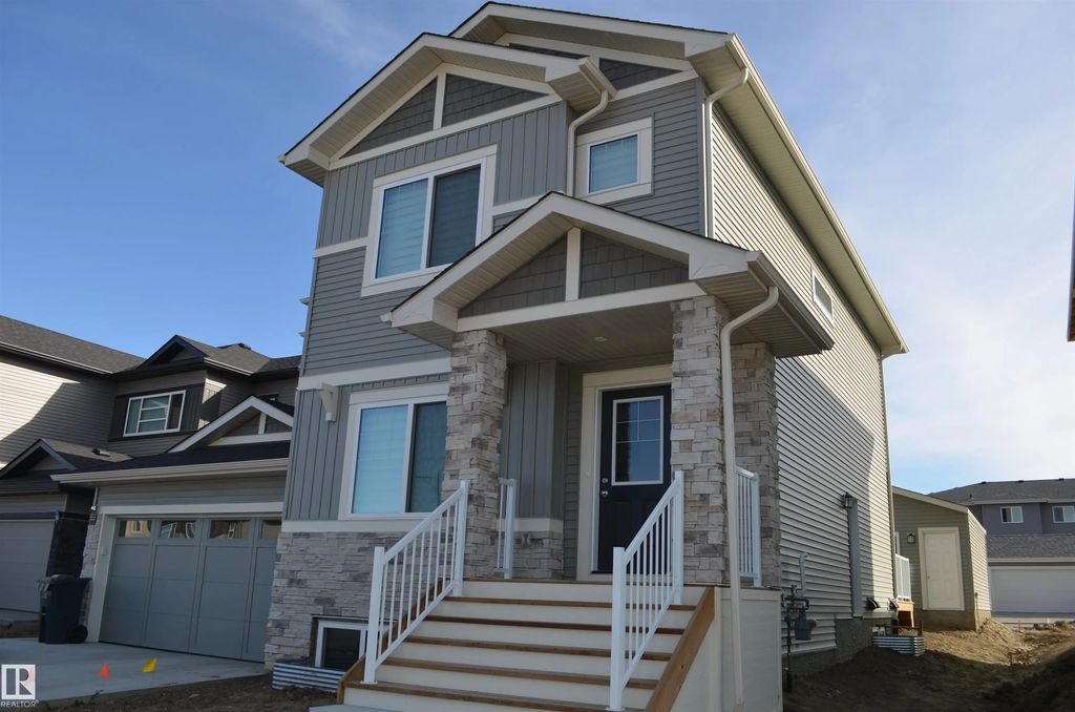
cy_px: 356
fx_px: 804
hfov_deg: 67.5
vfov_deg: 47.7
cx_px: 538
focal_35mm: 27
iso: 100
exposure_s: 1/250
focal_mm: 18
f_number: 7.1
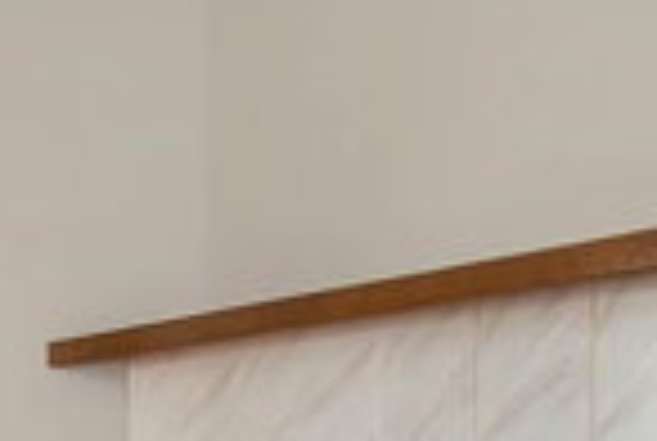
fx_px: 1500
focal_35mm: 82
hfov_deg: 15.9
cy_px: 569
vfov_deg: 15.9
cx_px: -819
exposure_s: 1/30
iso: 320
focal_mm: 10
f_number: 10
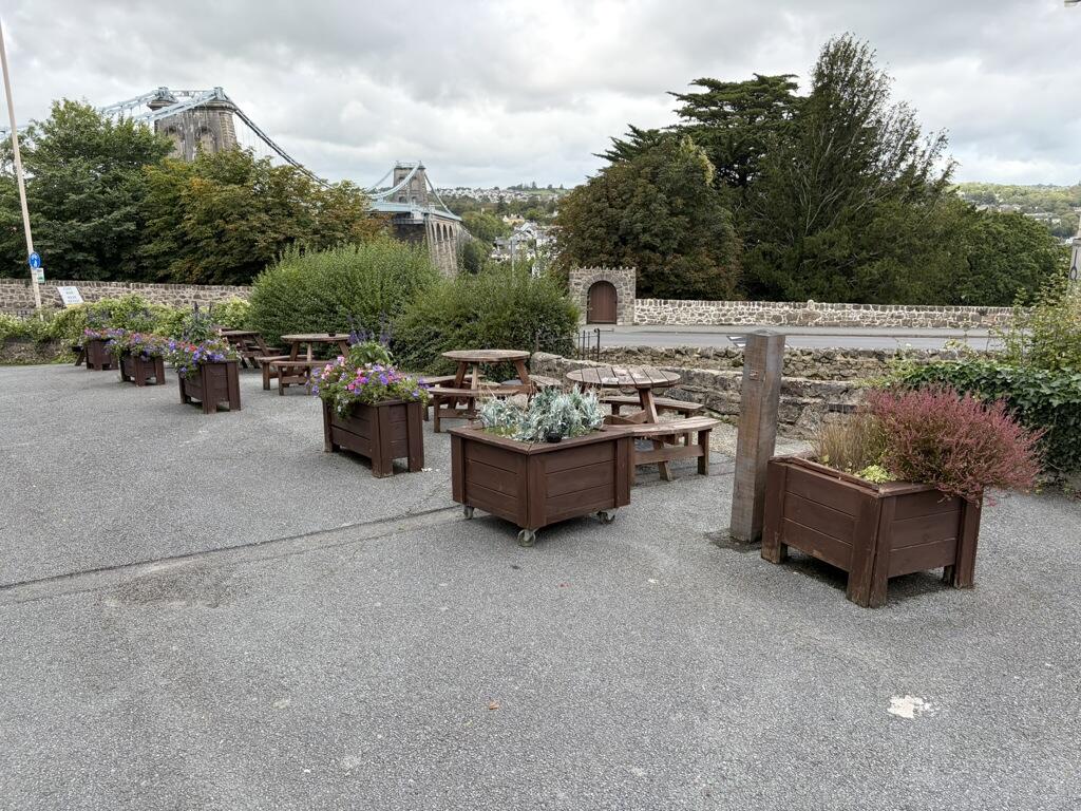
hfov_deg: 67.3
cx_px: 540
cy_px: 406
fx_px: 812
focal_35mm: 26
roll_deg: +0.0
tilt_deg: -12.1
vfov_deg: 53.1
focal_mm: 5.96
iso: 64
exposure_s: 1/884
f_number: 1.6
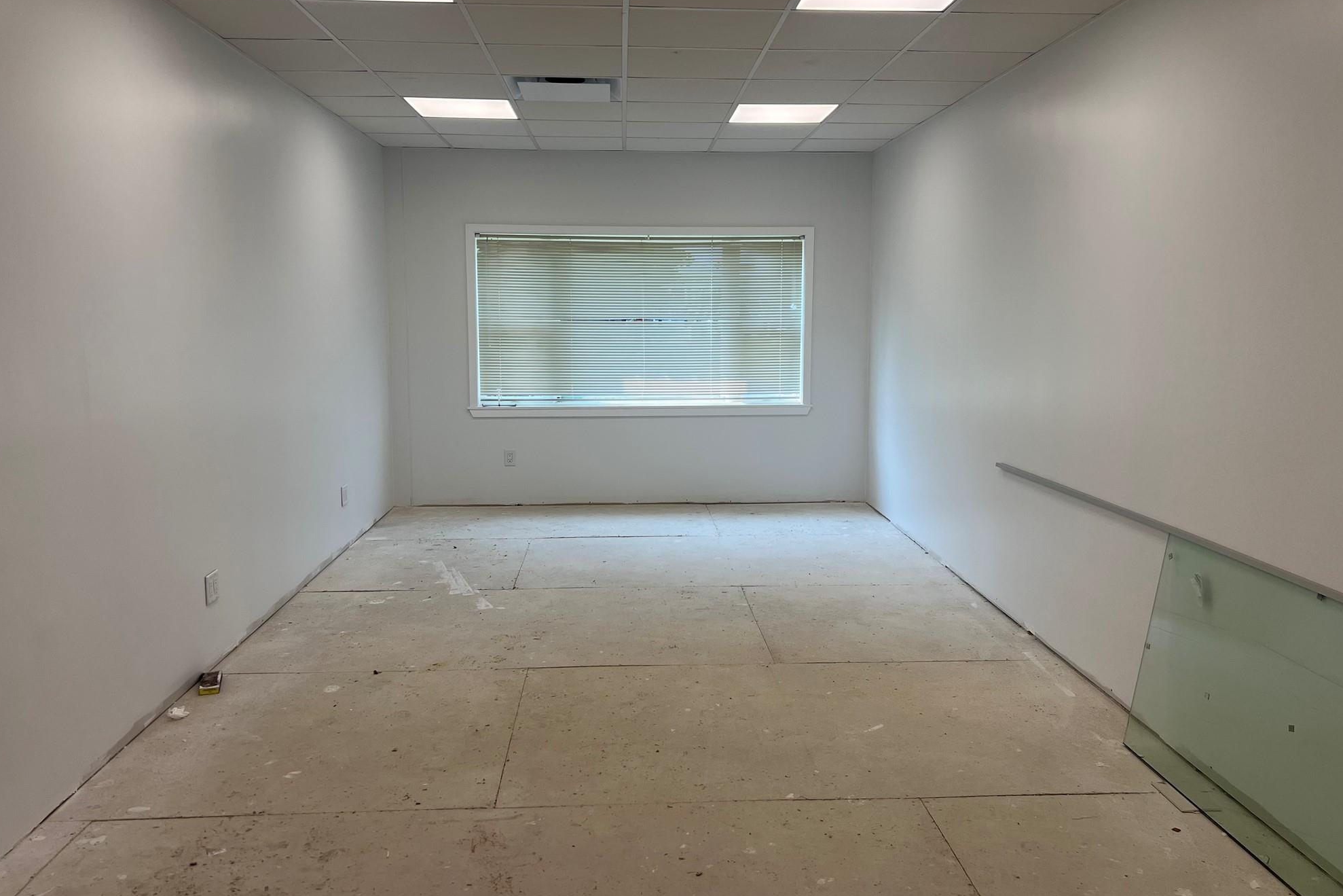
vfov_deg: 46.4
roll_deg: +0.1
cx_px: 676
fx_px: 1045
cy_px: 414
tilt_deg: -5.6
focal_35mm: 28
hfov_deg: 65.5
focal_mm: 5.7
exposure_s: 1/666
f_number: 1.5
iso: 64
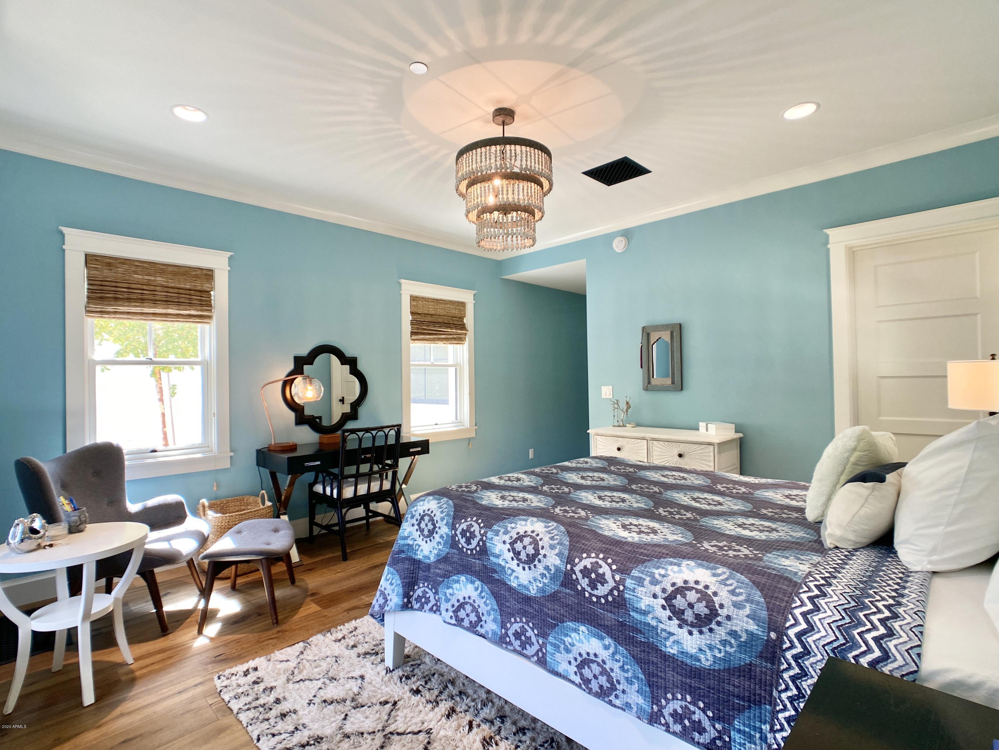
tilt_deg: -0.3
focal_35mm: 26
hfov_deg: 67.3
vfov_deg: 53.1
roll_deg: +1.0
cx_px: 500
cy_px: 375
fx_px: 750
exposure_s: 1/120
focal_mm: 4.25
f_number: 1.8
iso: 100
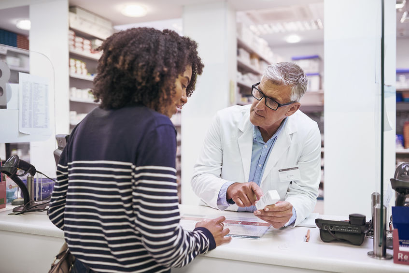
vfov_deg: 37.9
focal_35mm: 35
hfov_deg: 54.4
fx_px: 398
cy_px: 136
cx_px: 204
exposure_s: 1/125
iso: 200
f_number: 2
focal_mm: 35
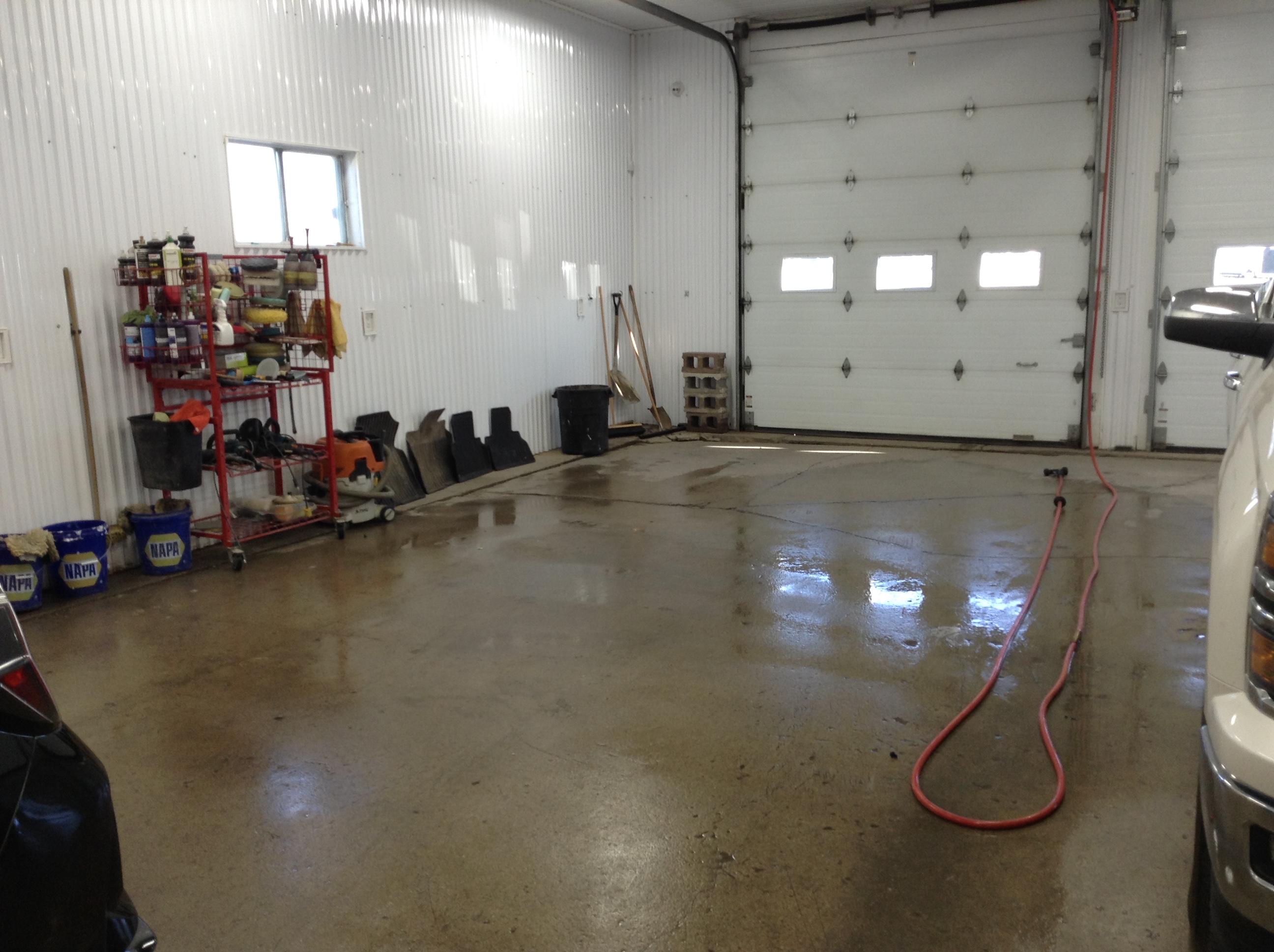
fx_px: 1213
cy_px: 476
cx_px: 637
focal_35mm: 33
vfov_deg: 42.8
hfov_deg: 55.4
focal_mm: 3.3
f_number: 2.4
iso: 32
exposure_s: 1/30
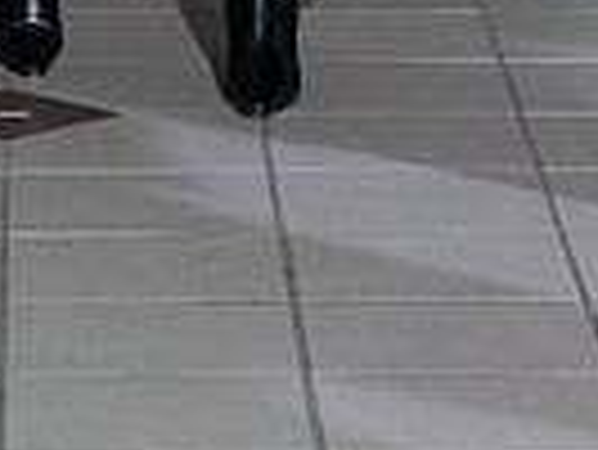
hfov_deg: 5.4
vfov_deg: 4.0
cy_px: -531
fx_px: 6294
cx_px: 135
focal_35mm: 364
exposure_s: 1/160
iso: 1000
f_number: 6.3
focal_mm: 112
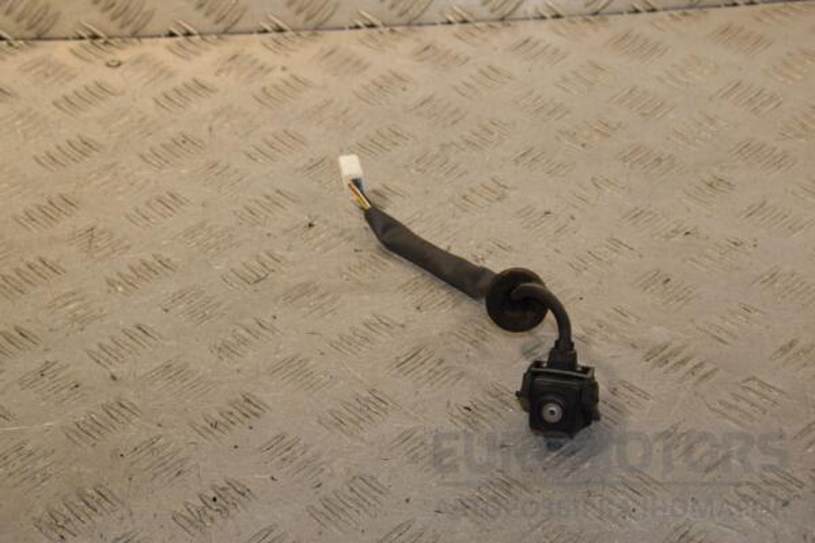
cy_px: 272
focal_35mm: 78
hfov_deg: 26.0
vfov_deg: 17.5
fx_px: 1766
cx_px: 408
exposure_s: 1/200
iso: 800
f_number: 8
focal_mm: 52
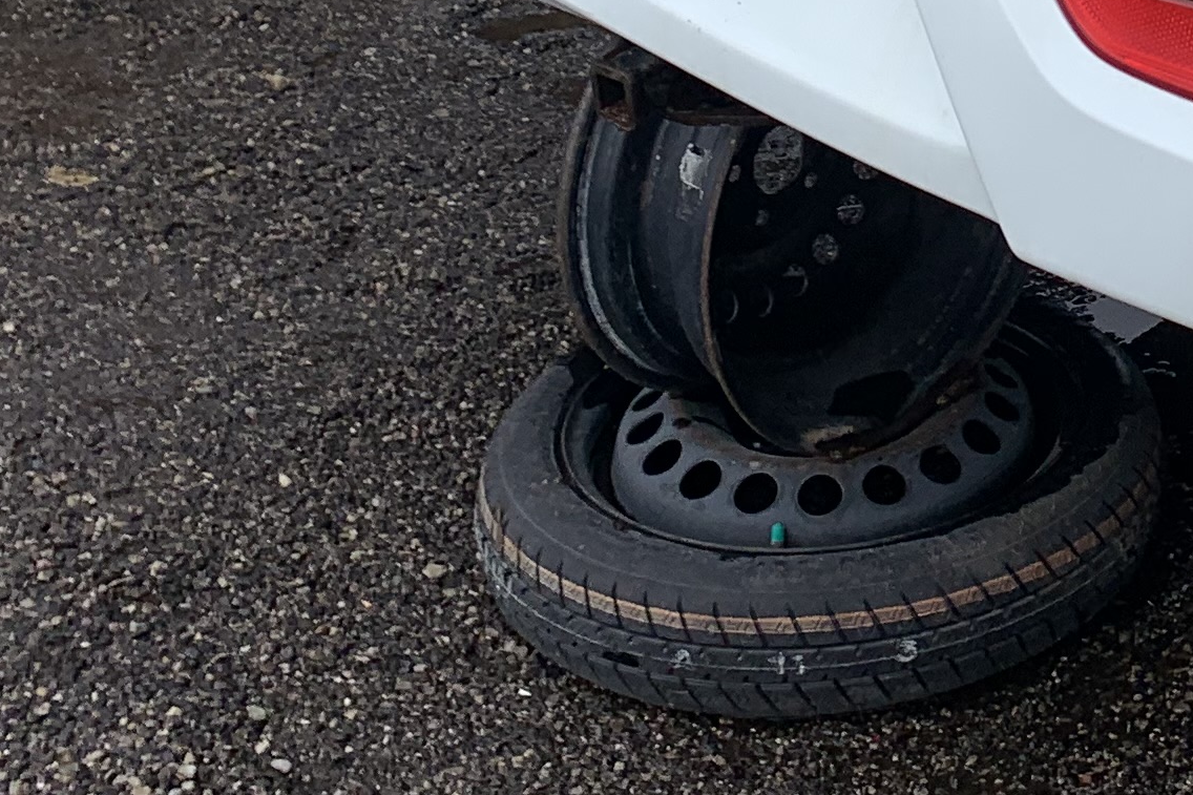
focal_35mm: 96
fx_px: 3181
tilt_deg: -9.5
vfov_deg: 12.7
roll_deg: +0.9
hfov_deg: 19.8
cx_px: 1489
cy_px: -709
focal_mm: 4.25
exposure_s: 1/1065
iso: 25
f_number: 1.8
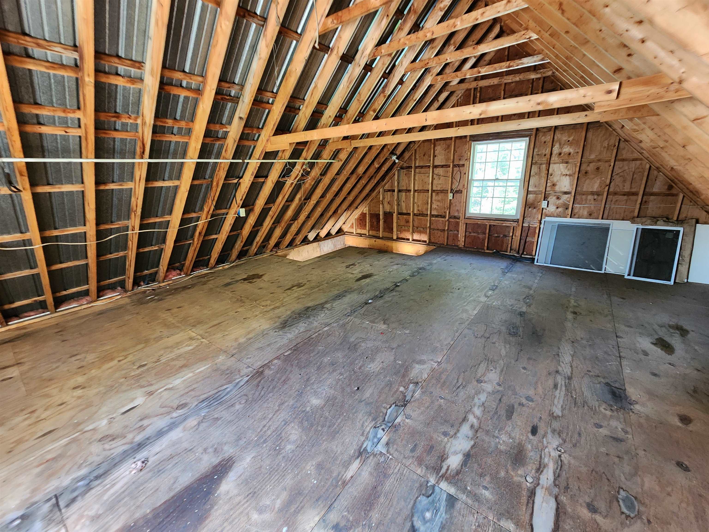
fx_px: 266
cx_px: 354
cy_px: 266
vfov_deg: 89.9
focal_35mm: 13
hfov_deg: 106.2
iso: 500
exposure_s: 1/30
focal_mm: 2.2
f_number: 2.2
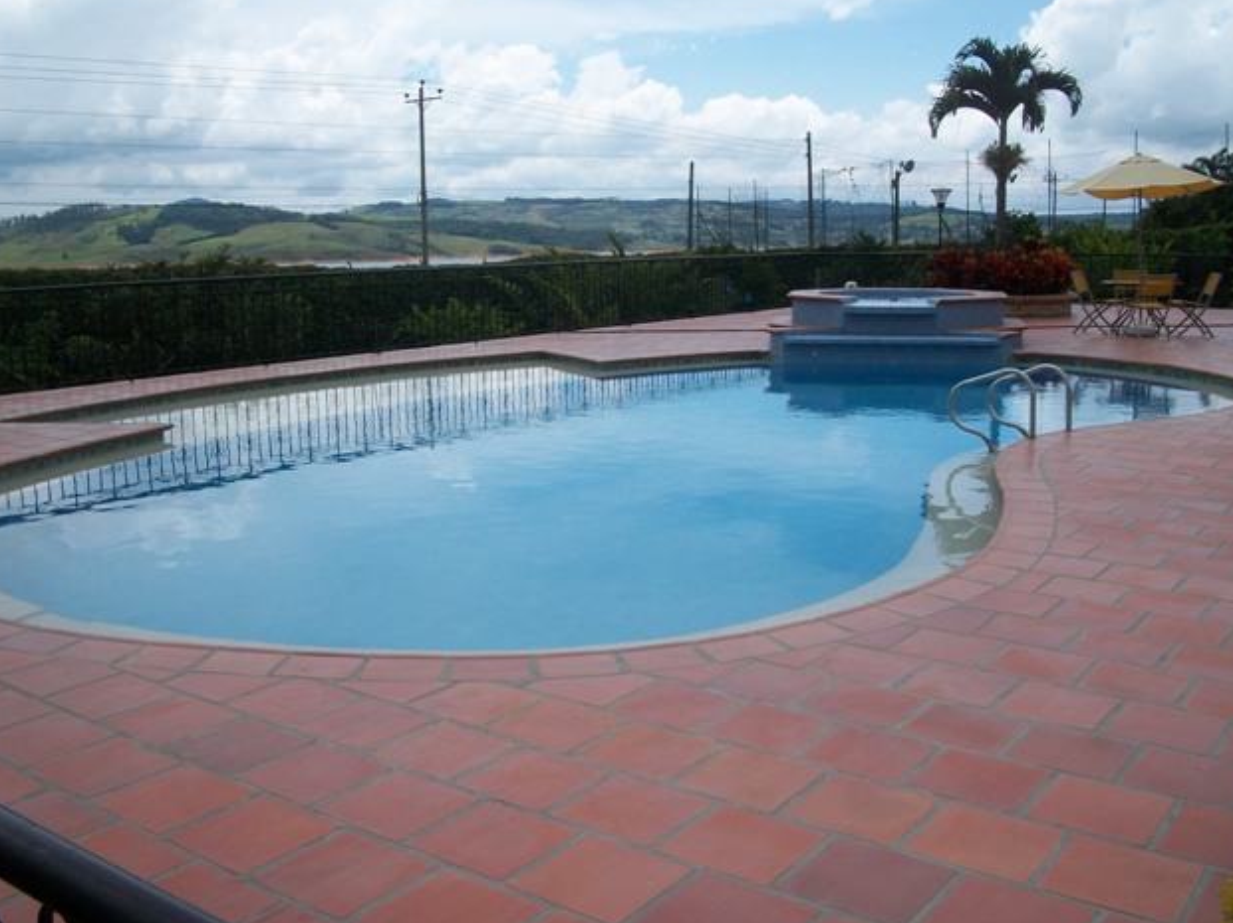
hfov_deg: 55.4
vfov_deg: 42.9
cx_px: 616
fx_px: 1175
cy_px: 453
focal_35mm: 33
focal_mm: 5.7
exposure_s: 1/640
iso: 80
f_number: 5.5
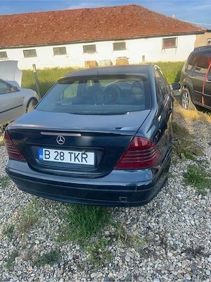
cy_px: 141
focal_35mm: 24
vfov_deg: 71.6
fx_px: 195
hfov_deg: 56.8
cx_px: 106
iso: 80
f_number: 1.78
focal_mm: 6.86
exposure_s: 1/1198
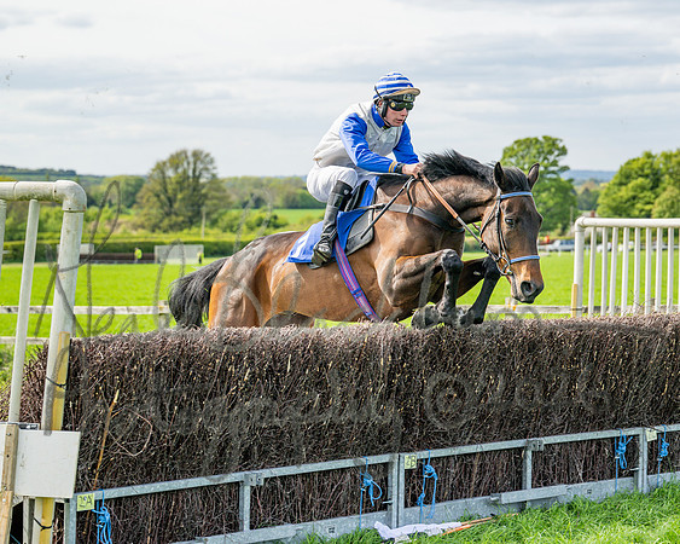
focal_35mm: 101
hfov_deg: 18.9
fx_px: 2038
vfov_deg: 15.2
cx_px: 399
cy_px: 238
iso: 200
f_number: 4
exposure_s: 1/1600
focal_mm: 80
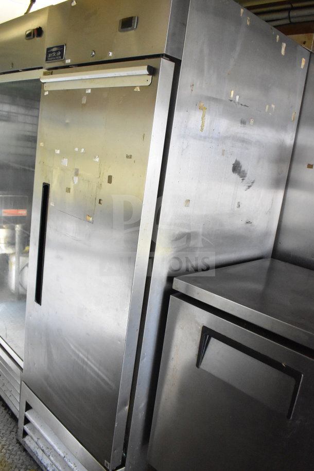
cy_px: 236
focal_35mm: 30
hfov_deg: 43.6
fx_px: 392
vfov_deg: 61.9
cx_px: 157
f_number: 3.5
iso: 5600
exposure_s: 1/160
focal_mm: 20
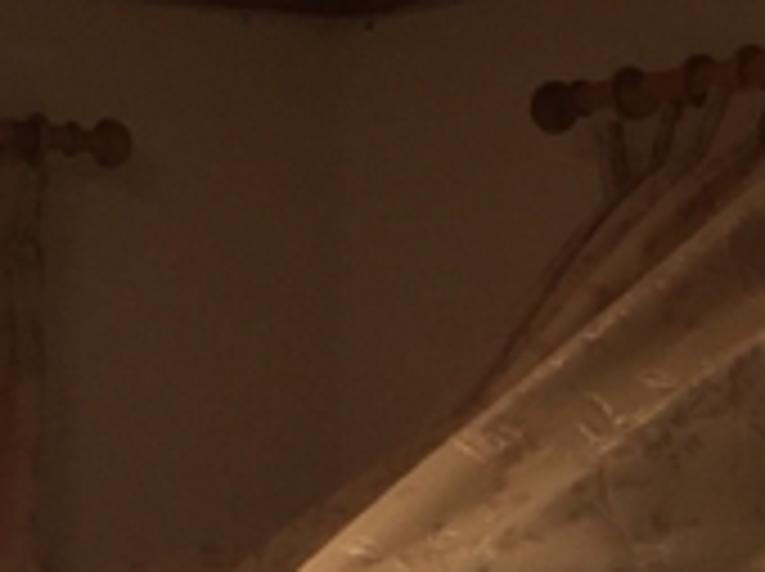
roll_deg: -1.4
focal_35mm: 175
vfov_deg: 7.7
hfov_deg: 11.3
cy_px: 1468
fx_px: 3862
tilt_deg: -11.5
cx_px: 580
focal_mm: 4.15
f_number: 2.2
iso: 32
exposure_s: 1/168
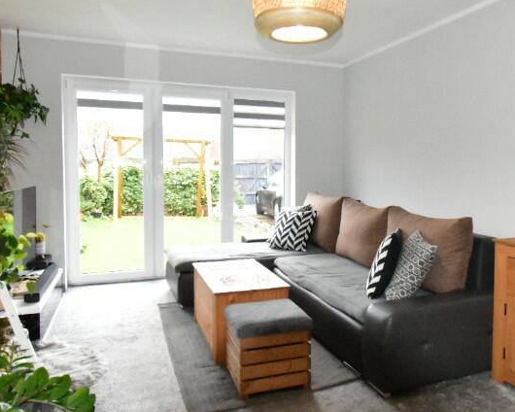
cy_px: 195
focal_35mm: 30
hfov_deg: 58.5
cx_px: 307
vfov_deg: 48.6
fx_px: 456
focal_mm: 11
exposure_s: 1/200
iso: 12800
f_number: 7.1
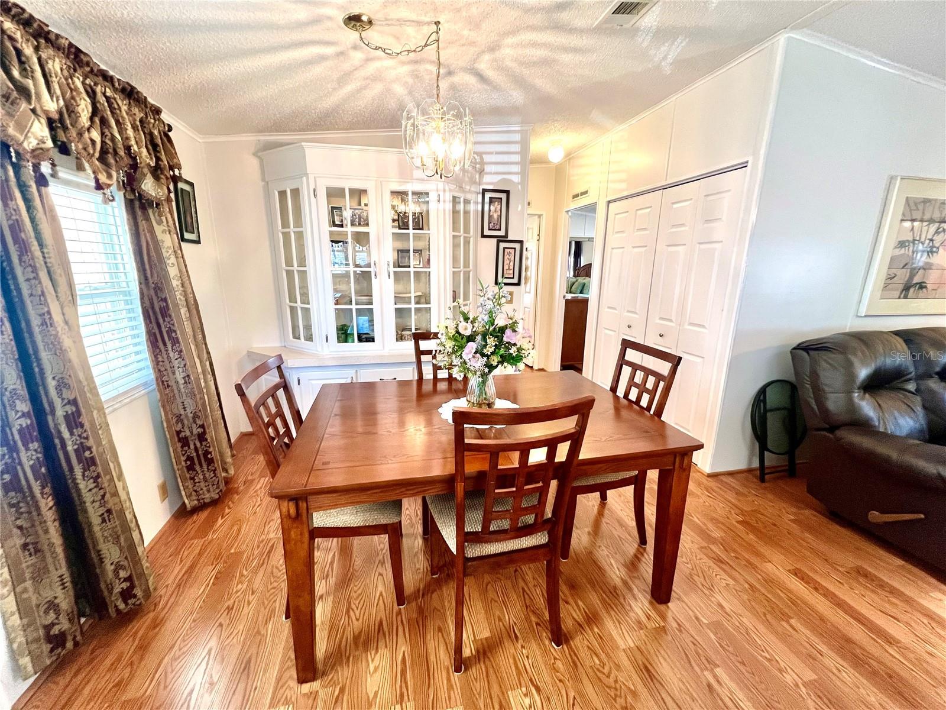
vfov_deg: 89.9
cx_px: 473
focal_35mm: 13
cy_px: 355
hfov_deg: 106.2
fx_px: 355
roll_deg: -0.4
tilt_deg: -15.4
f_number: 1.8
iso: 250
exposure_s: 1/120
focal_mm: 1.57
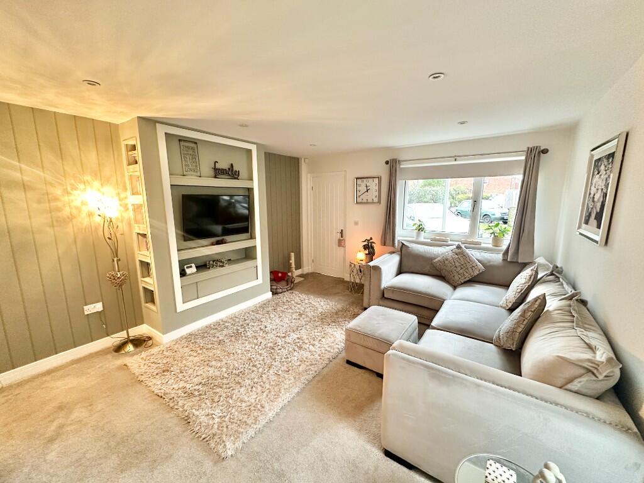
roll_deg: +0.3
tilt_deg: -8.3
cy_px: 242
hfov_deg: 102.1
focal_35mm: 14
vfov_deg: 85.7
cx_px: 322
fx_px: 260
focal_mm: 2.22
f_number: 2.2
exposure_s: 1/50
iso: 500
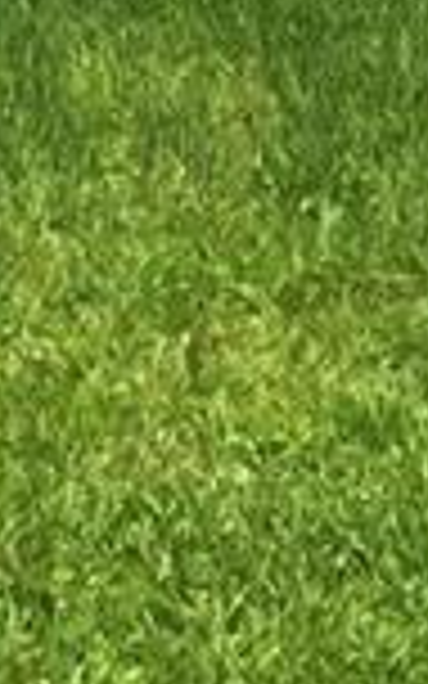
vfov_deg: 11.4
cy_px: -896
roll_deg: +0.9
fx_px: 2893
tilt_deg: +3.8
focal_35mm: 155
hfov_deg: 8.2
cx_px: -293
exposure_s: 1/1980
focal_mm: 4.15
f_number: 2.2
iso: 32
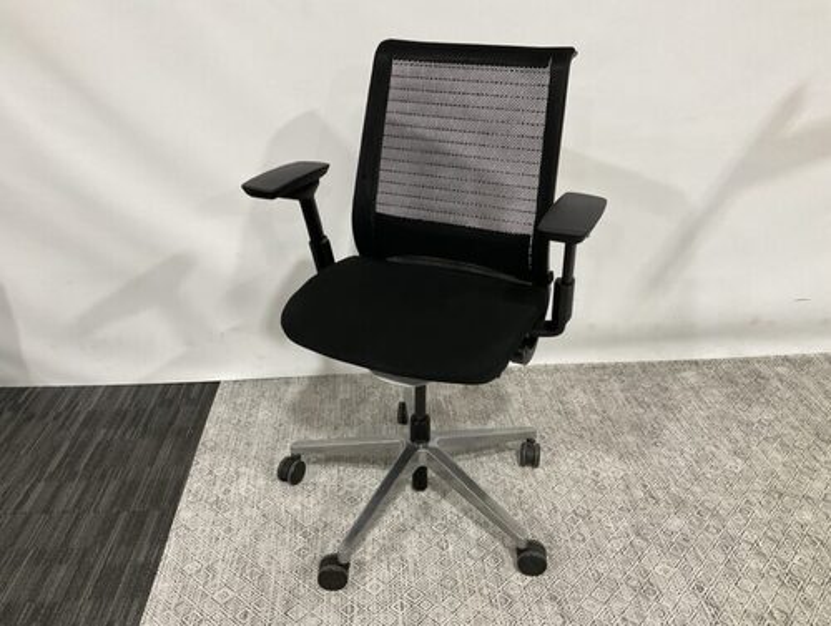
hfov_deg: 61.6
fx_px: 698
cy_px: 313
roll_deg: -0.8
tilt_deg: -27.7
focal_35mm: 29
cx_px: 416
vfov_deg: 48.4
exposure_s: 1/50
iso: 125
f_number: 1.8
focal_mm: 3
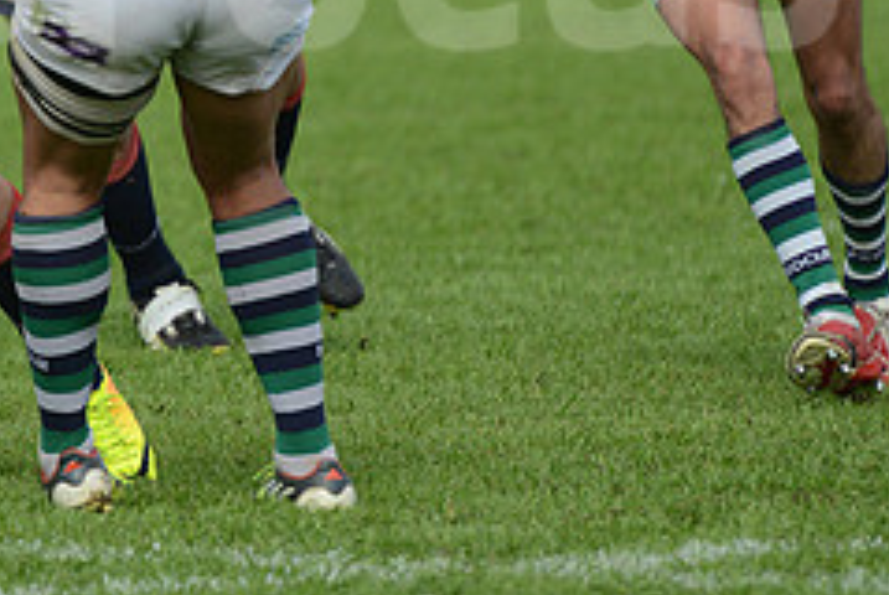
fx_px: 16170
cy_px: -76
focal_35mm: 654
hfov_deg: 3.1
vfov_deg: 2.1
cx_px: -93
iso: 400
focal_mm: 270
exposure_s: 1/1250
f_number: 4
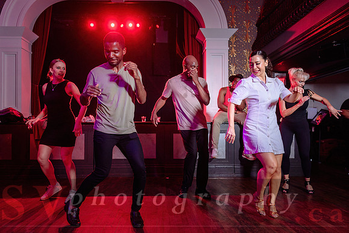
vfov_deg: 49.3
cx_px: 169
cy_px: 124
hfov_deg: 69.0
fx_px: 254
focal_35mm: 26
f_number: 3.2
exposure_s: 1/80
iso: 1000
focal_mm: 24
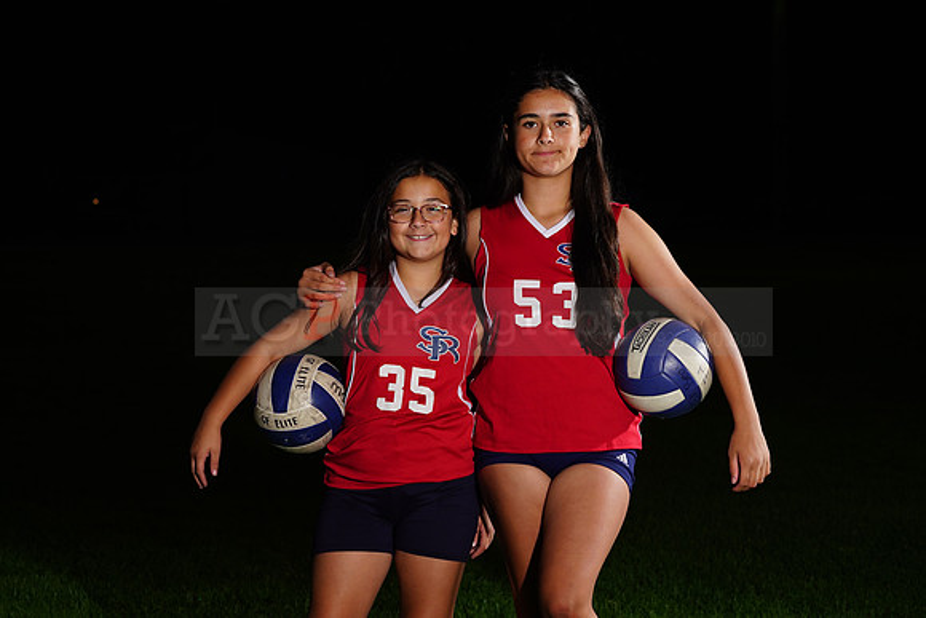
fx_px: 2753
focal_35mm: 107
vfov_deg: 12.8
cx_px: 463
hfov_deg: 19.1
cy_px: 309
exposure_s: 1/125
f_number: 9
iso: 400
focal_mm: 107
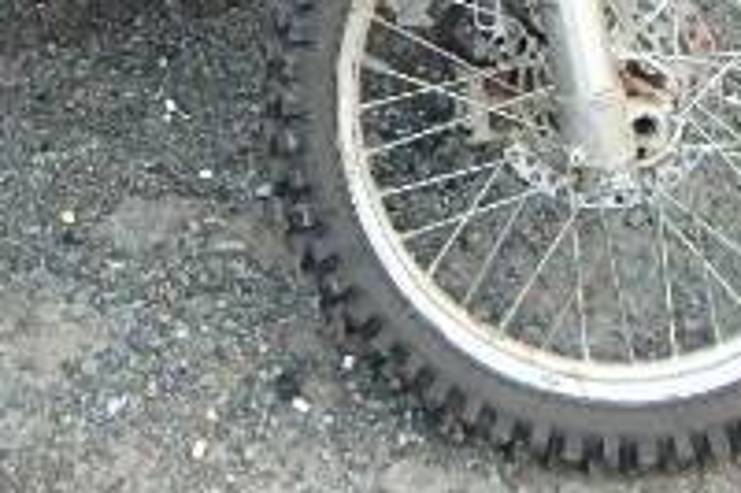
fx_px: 1440
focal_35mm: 70
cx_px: 233
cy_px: -363
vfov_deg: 16.6
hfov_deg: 28.6
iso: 125
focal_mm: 3.7
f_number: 3.5
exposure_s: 1/80
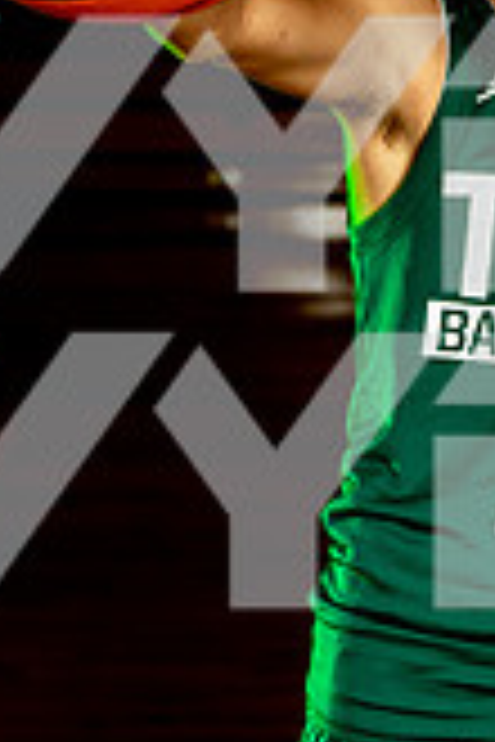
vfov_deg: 13.2
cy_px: 157
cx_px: 392
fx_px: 3197
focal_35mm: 155
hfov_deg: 8.8
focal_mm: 57
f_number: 5
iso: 200
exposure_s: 1/250
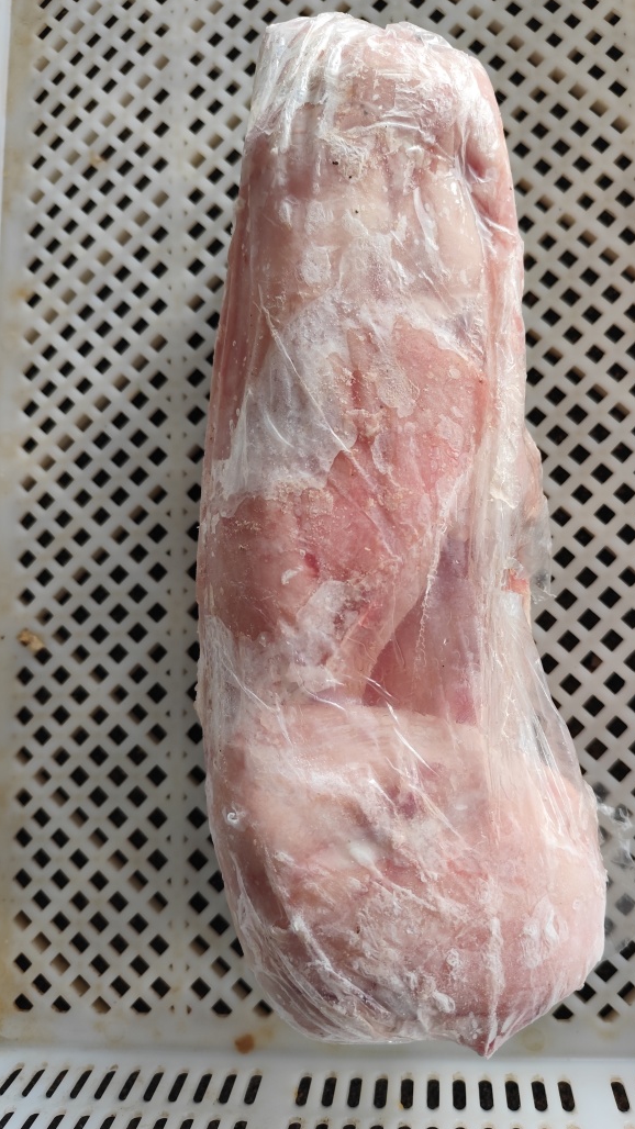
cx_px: 368
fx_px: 779
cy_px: 557
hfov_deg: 44.2
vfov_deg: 71.9
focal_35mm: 26
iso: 200
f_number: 1.65
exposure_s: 1/100
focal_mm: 6.14
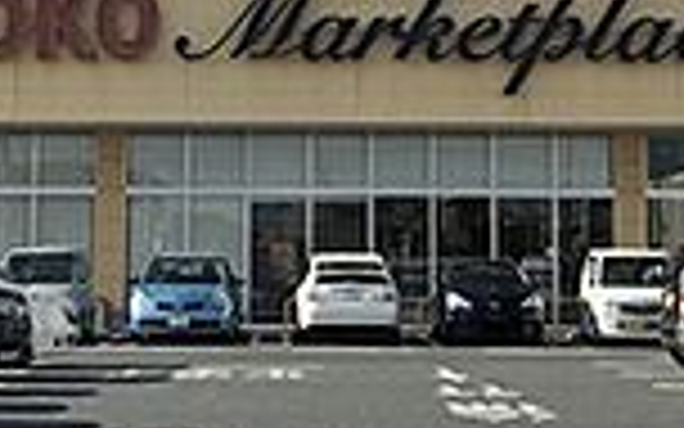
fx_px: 2181
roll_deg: +0.4
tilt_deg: +6.0
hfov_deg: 17.8
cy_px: 68
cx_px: 342
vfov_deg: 11.1
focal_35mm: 117
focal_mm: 3.99
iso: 20
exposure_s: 1/4167
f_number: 1.8
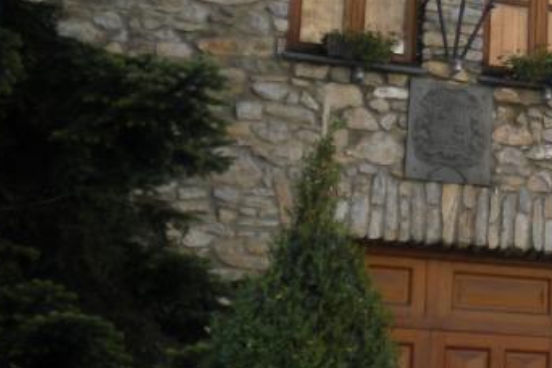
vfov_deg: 12.4
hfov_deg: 17.3
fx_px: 1671
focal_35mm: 109
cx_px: 778
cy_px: -36
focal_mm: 6.3
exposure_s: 1/262
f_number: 3.1
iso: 80
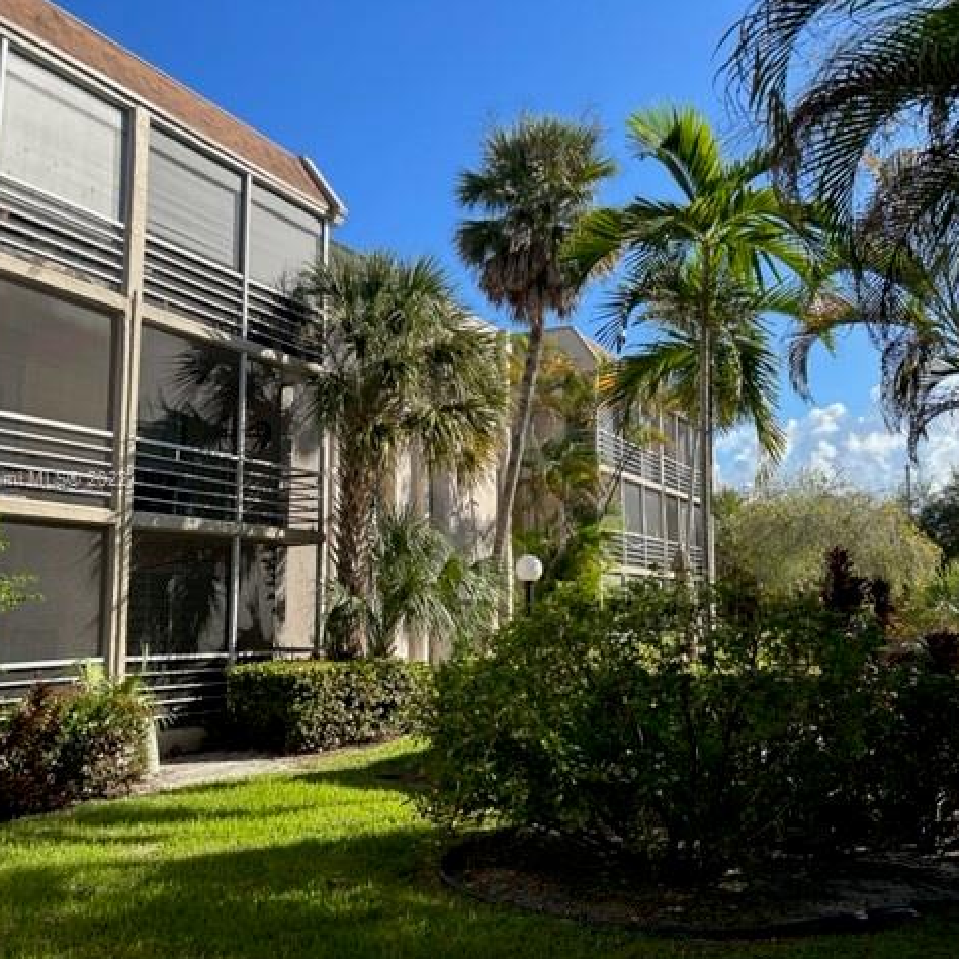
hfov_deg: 52.5
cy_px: 482
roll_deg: +1.0
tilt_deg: +9.8
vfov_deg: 52.5
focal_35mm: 31
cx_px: 496
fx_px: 972
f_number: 1.5
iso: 50
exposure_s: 1/1972
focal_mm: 5.7
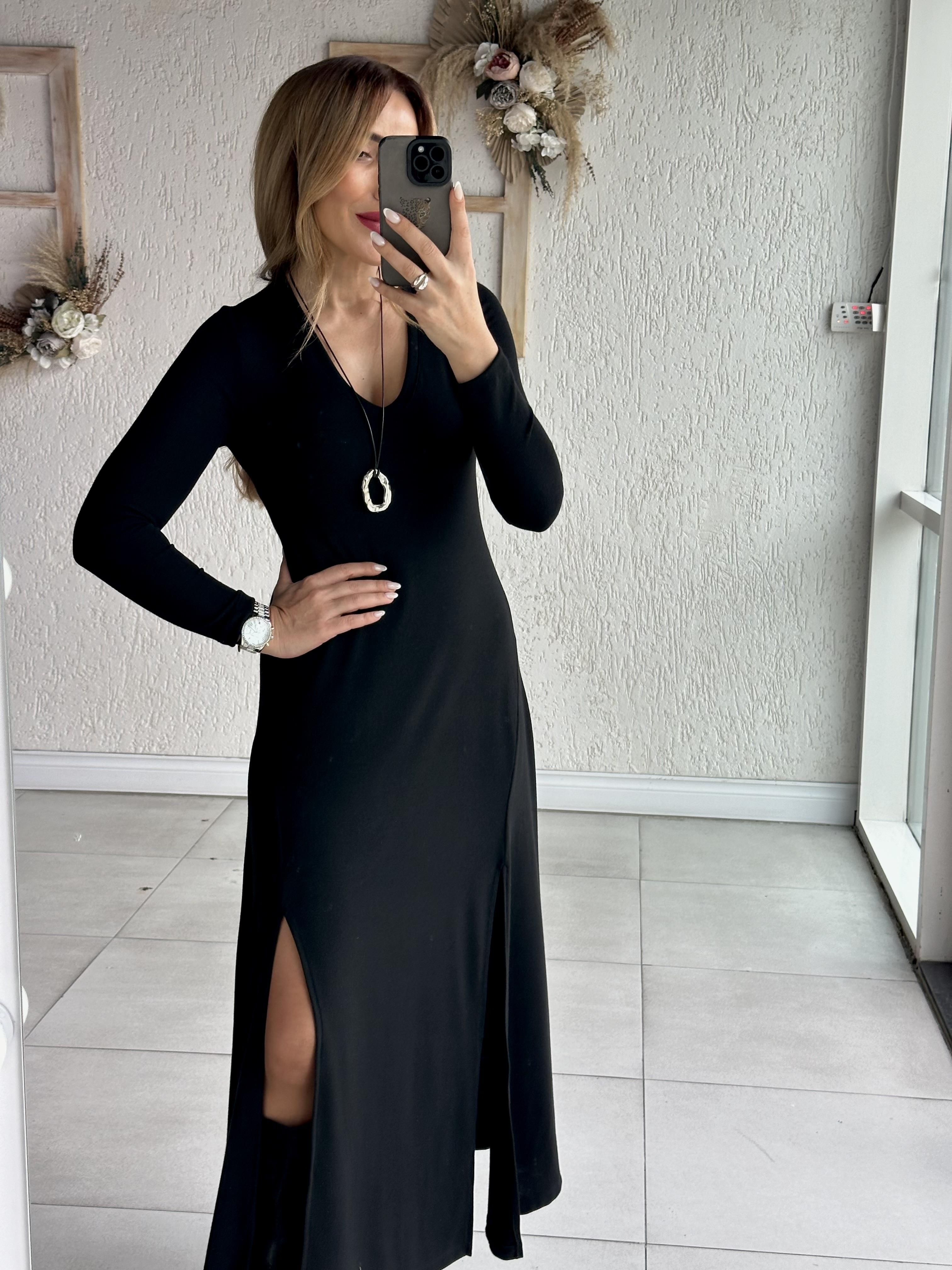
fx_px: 1760
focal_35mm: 48
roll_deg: -2.5
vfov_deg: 39.7
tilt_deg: -19.0
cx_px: 476
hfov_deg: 30.3
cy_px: 635
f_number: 1.78
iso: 80
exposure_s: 1/100
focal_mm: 6.86
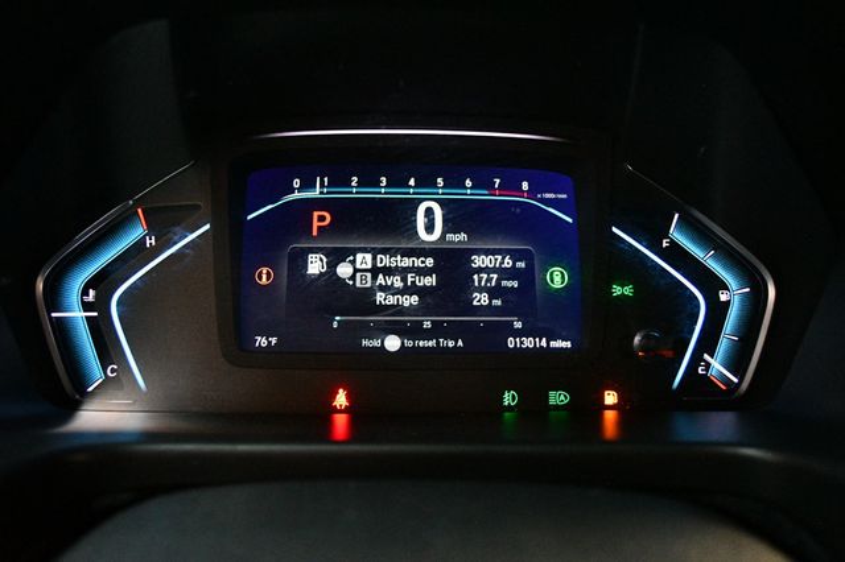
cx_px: 422
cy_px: 281
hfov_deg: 62.0
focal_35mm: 30
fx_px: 704
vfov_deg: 43.6
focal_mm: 20
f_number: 3.8
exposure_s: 1/60
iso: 5000
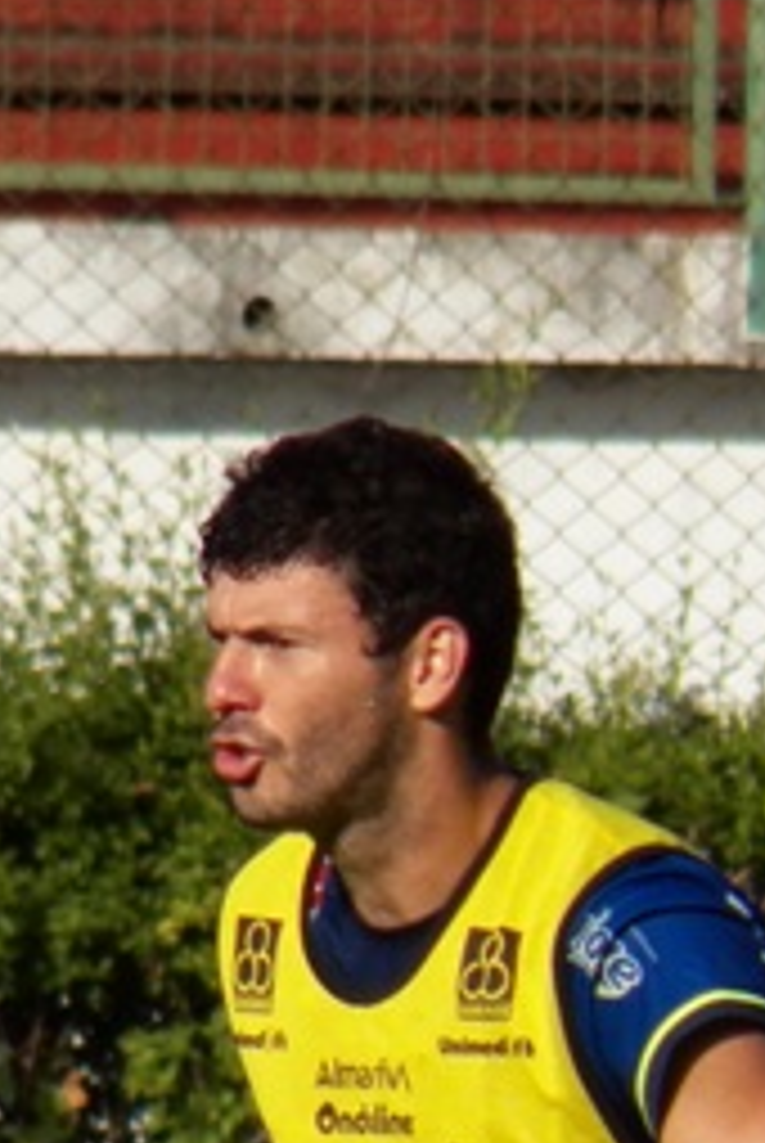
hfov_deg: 0.6
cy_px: 1251
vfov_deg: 0.9
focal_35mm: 2394
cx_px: 351
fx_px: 76096
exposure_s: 1/1000
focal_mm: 131.2
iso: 125
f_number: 5
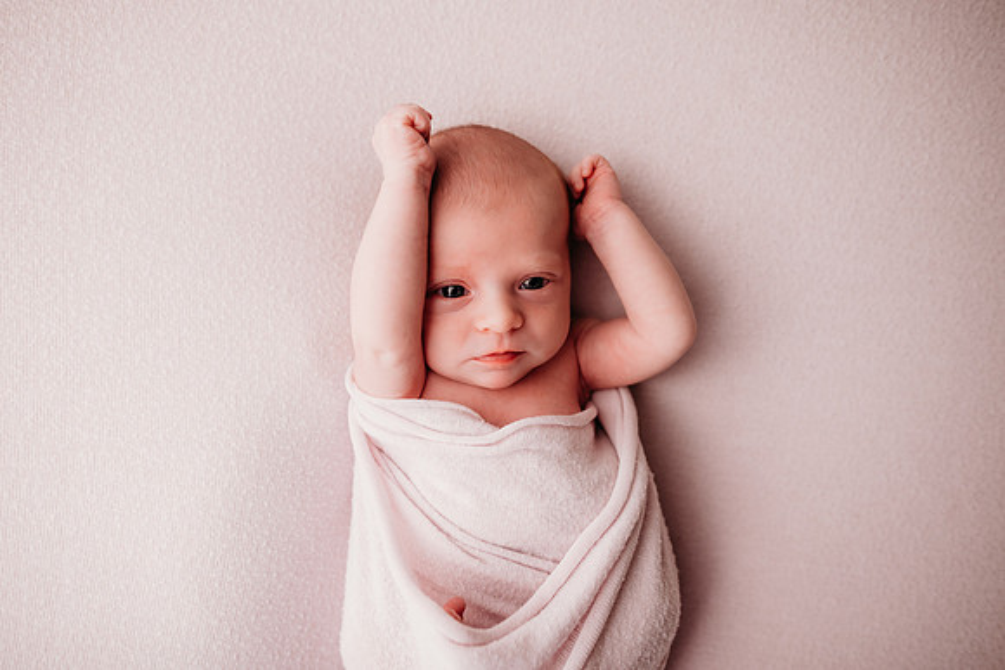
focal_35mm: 24
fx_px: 670
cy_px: 335
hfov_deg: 73.7
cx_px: 502
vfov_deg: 53.2
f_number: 2.8
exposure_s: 1/200
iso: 100
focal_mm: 24
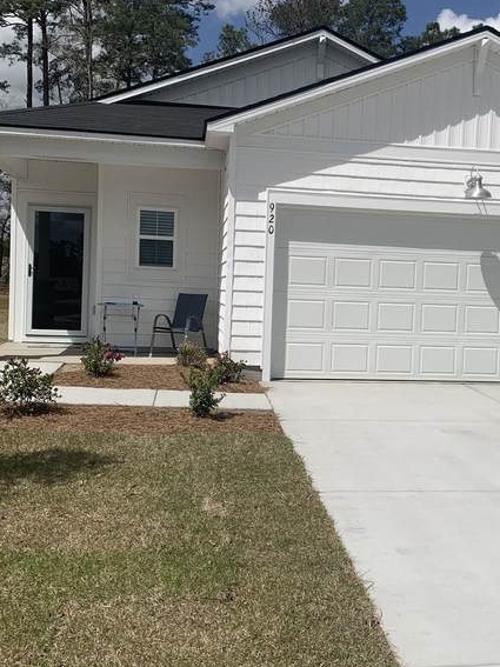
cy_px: 332
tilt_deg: -0.1
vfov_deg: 43.0
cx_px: 340
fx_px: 848
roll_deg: -2.4
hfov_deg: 32.5
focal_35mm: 44
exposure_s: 1/6061
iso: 25
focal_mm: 4.25
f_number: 1.8
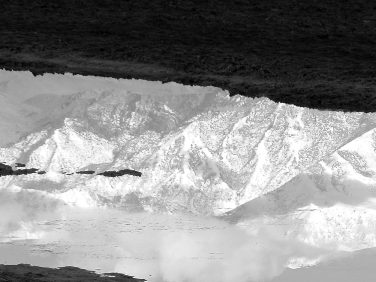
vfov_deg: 3.6
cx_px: 233
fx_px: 4486
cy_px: 219
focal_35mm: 413
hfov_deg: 4.8
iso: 100
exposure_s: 1/371
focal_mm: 52.4
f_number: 5.7
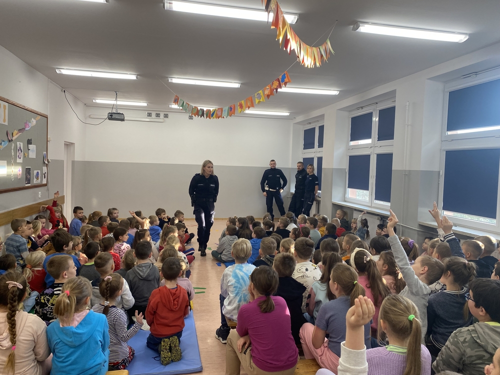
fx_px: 376
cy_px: 188
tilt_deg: -2.6
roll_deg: -2.1
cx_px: 250
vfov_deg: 53.1
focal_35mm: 26
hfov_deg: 67.3
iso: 100
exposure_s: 1/100
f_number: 1.8
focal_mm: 4.25
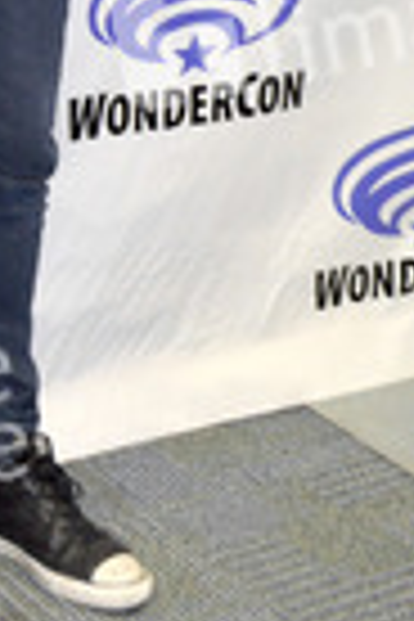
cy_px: -220
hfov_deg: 12.9
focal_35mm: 104
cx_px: -70
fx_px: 1794
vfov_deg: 18.1
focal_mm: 24
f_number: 4.5
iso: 1000
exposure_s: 1/60
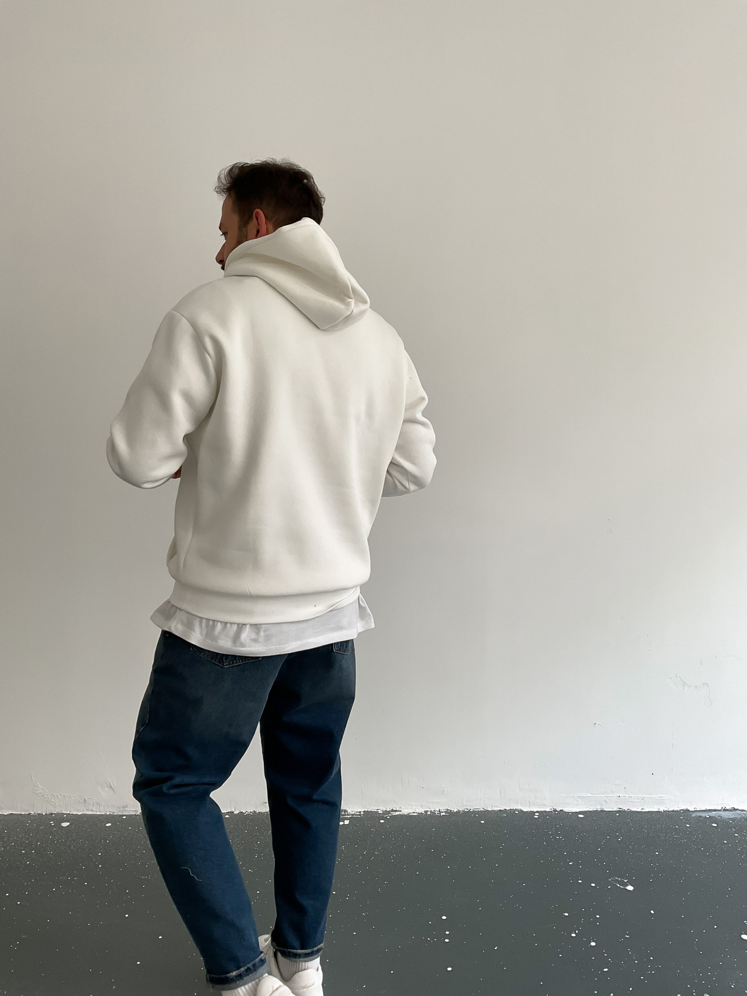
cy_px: 498
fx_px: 834
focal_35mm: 29
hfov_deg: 48.2
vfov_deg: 61.7
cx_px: 374
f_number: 1.8
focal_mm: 3
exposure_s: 1/120
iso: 32
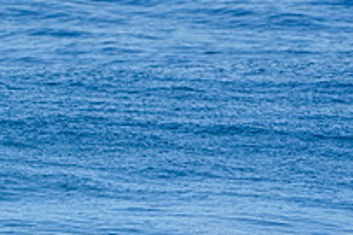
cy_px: 327
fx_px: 20933
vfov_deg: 0.6
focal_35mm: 2135
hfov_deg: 1.0
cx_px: 36
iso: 400
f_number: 5.6
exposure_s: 1/2000
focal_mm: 500
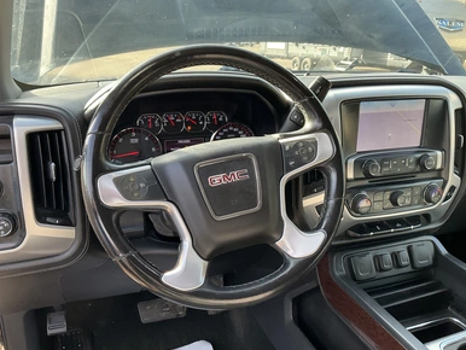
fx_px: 391
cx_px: 226
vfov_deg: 48.3
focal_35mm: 29
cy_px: 179
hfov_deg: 61.6
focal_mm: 3
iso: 64
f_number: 1.8
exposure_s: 1/122
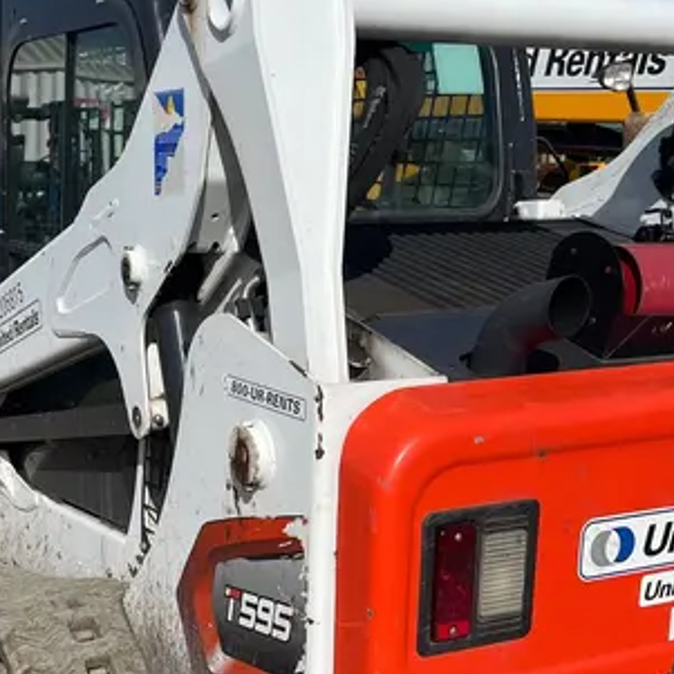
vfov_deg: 29.5
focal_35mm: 56
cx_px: 231
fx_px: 1234
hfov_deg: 30.4
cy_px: 586
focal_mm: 5.1
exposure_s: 1/6494
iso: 50
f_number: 1.6
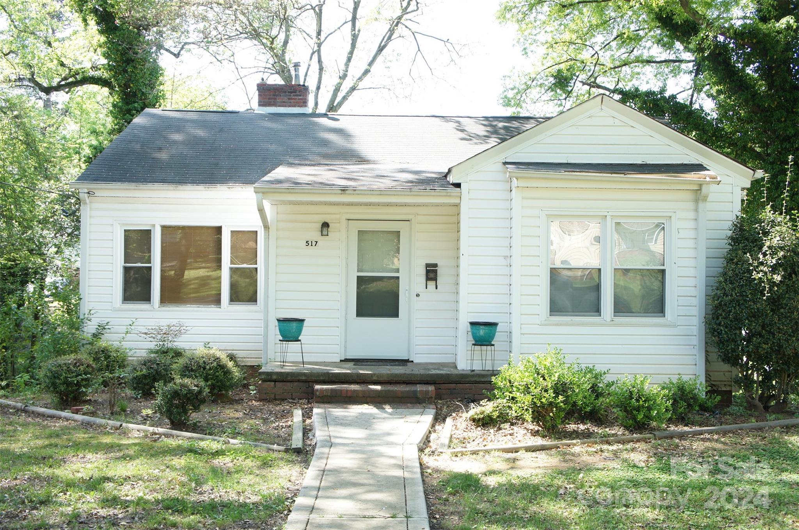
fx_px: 864
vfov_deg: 34.1
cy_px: 265
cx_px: 400
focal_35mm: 39
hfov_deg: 49.6
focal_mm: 26
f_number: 5.6
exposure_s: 1/60
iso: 200
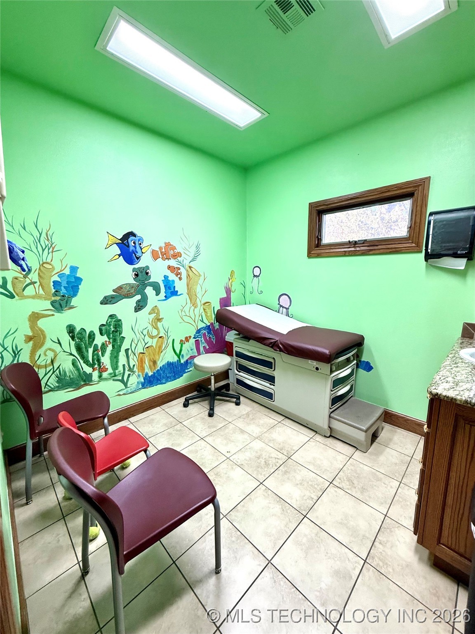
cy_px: 317
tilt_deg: -7.3
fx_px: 256
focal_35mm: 14
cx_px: 238
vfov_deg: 102.1
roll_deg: +0.0
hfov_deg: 85.7
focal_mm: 2.22
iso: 200
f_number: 2.2
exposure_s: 1/120
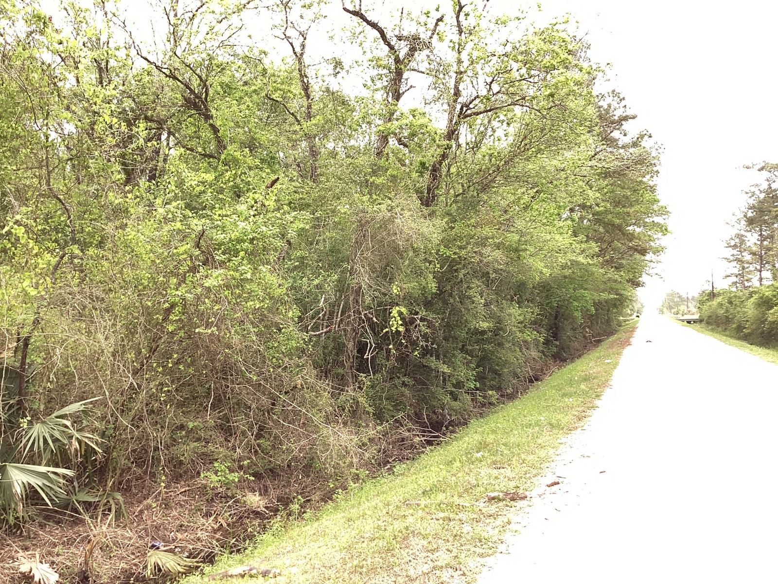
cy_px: 292
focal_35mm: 31
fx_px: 697
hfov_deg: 58.4
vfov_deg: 45.4
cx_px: 389
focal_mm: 3.3
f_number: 2.4
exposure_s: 1/60
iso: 50
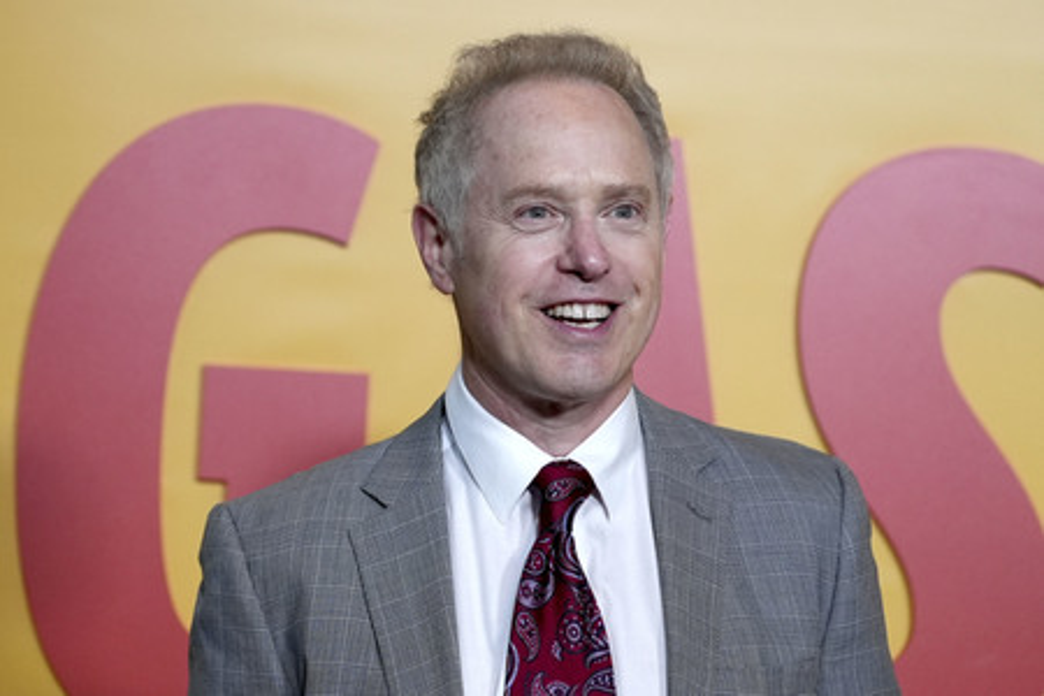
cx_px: 522
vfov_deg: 13.7
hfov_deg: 20.4
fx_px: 2900
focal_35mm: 100
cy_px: 348
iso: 4000
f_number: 4.5
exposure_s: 1/400
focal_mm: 100
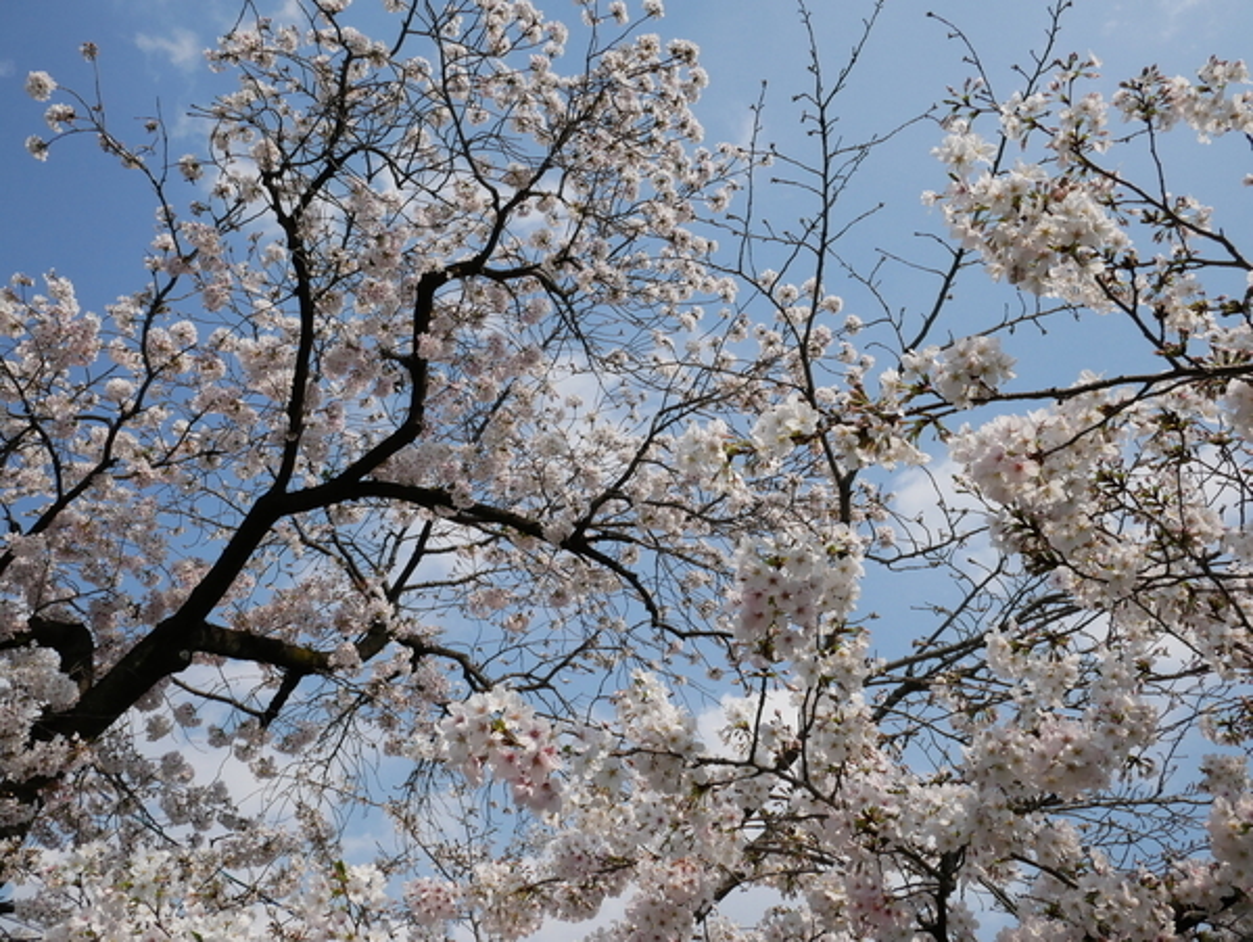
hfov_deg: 53.9
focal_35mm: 34
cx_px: 626
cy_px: 471
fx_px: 1232
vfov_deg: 41.8
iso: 800
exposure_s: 1/1300
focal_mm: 17
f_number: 11
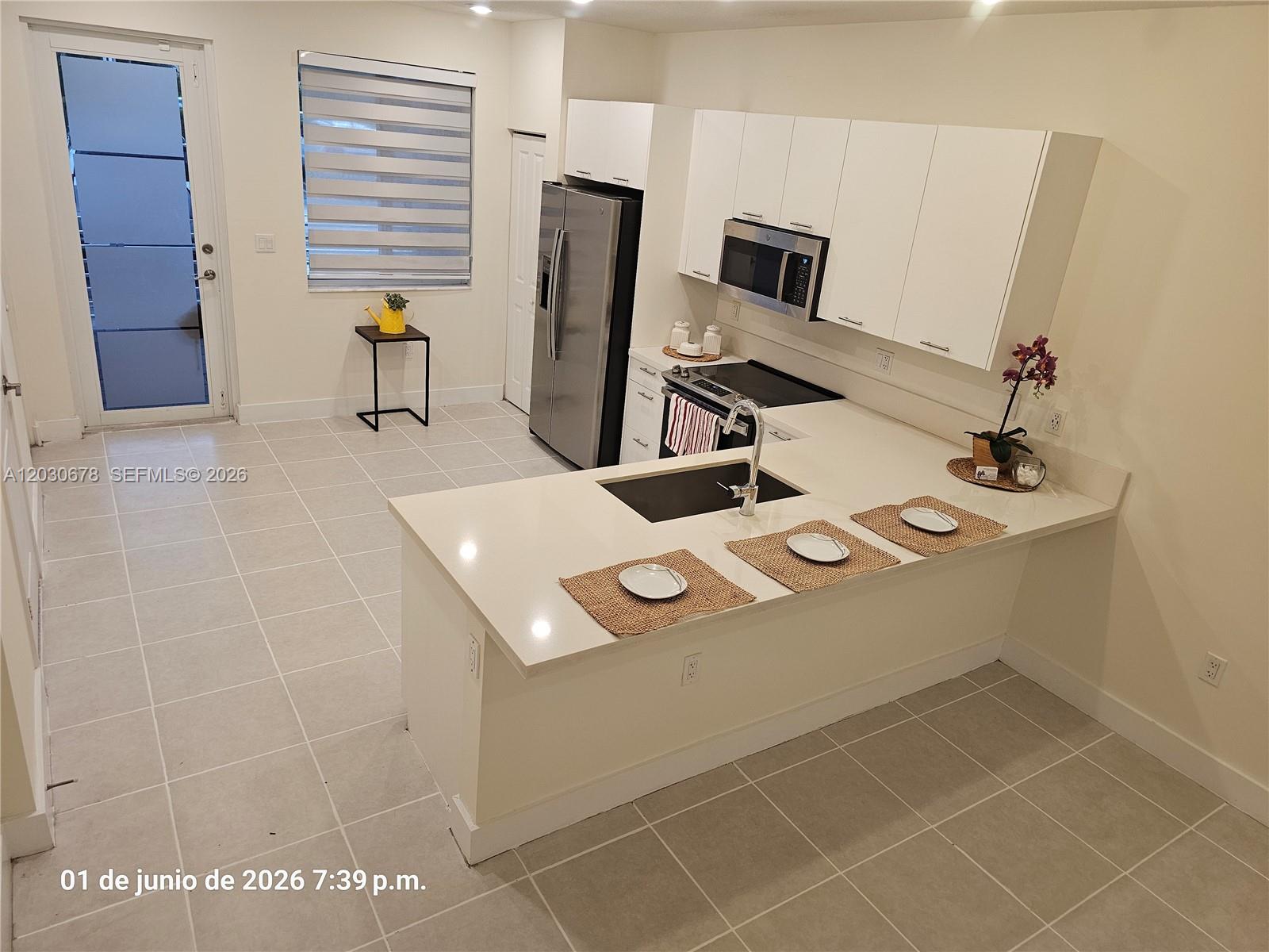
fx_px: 843
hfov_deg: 73.9
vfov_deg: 58.9
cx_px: 634
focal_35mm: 23
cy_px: 476
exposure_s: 1/120
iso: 160
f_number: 1.7
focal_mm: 6.3
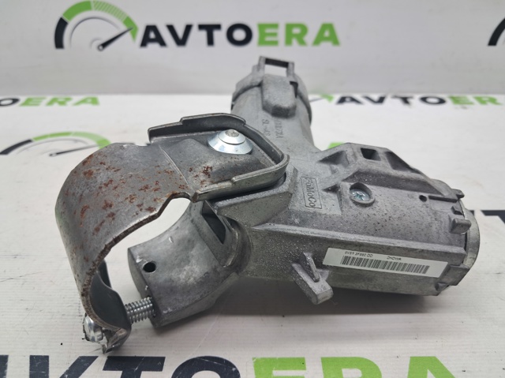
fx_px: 394
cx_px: 252
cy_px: 189
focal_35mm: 27
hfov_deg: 65.4
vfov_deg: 51.3
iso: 50
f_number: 1.8
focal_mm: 4
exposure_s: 1/50
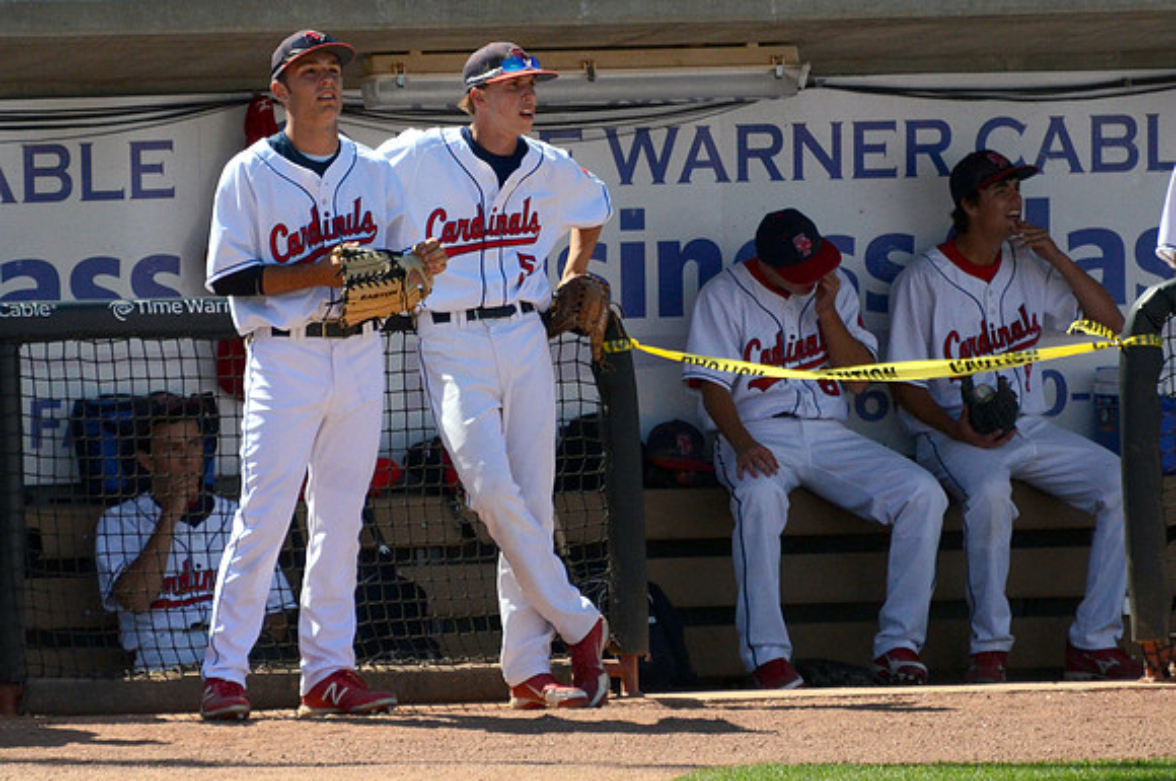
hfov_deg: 4.6
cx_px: 588
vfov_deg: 3.0
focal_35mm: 450
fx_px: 14679
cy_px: 390
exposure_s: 1/8000
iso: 1250
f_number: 5.6
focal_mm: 300
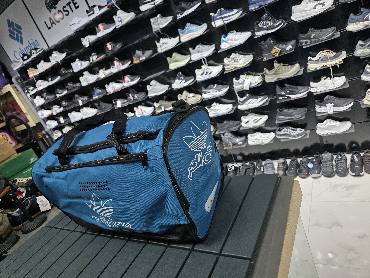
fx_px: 246
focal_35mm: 23
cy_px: 139
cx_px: 185
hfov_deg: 73.9
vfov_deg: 58.9
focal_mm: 6.3
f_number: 1.7
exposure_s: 1/180
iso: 200
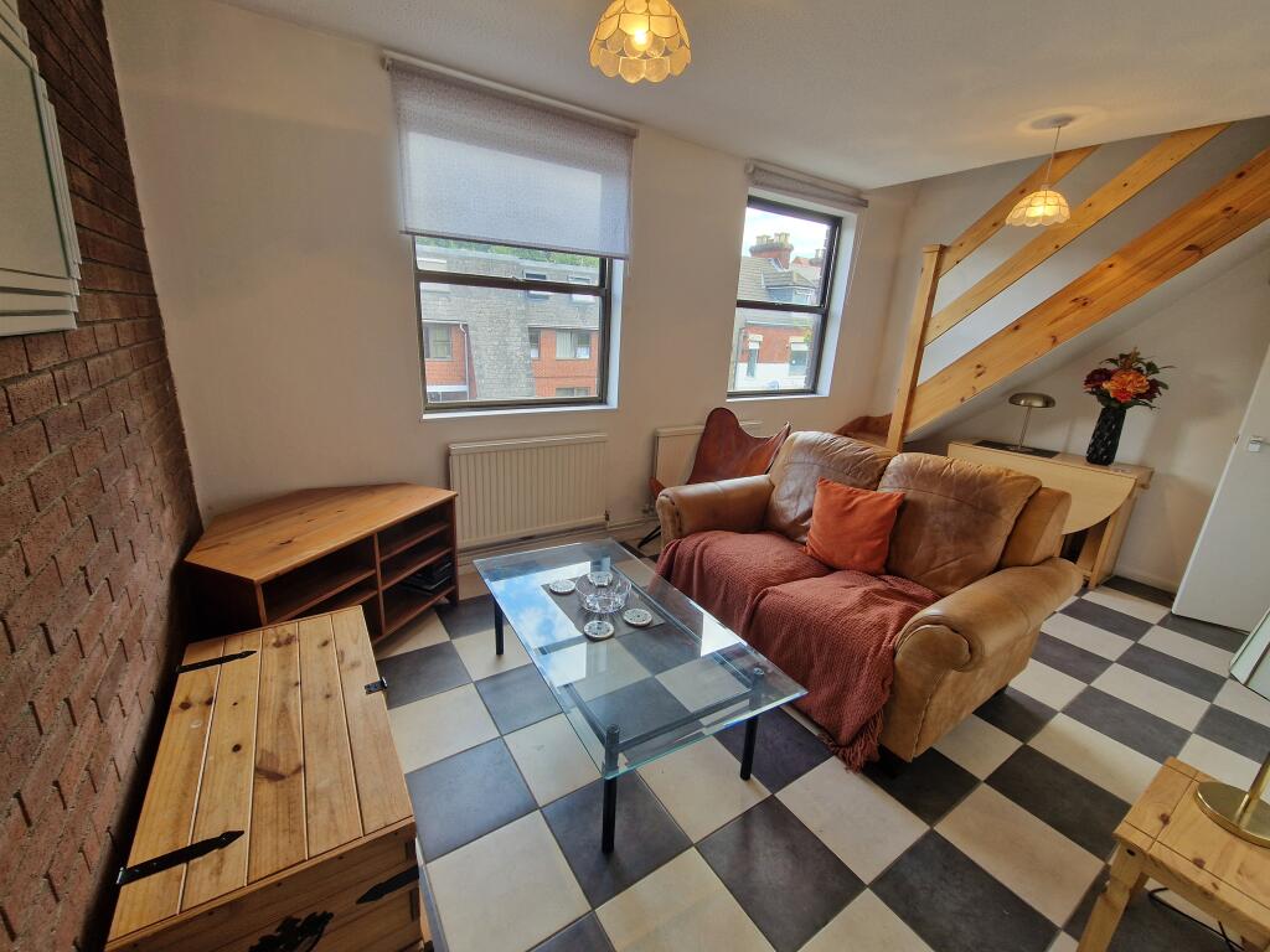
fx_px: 477
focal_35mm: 13
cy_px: 476
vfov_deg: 89.9
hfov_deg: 106.2
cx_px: 635
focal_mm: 2.2
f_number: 2.2
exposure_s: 1/100
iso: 64
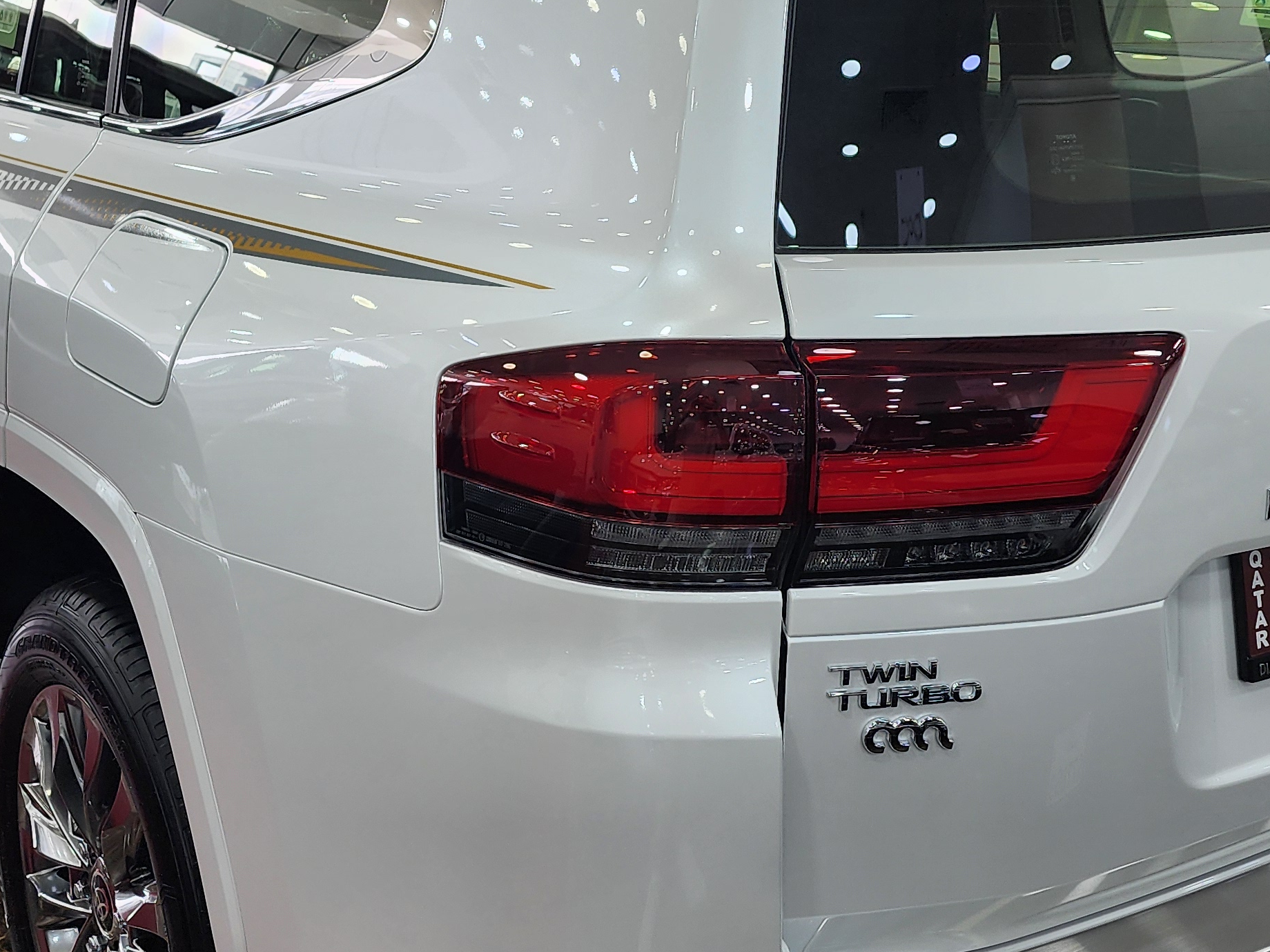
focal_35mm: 50
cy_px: 435
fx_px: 1834
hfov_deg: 38.2
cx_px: 648
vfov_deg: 29.1
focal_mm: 6.4
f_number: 1.8
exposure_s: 1/180
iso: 64
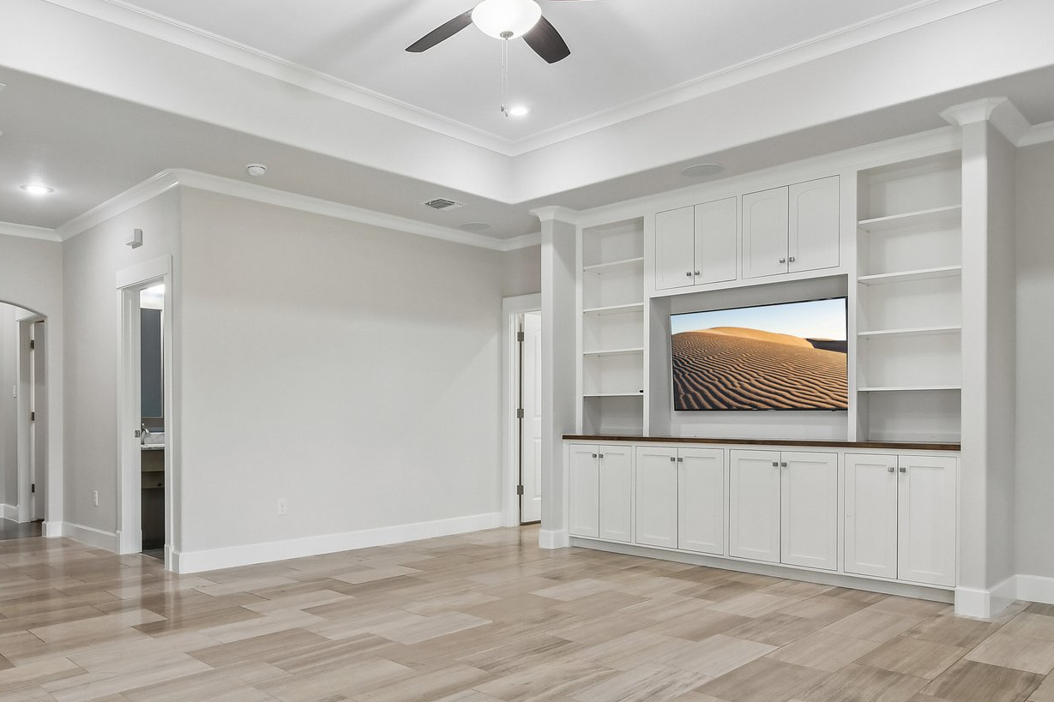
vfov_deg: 51.3
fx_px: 732
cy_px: 364
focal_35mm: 25
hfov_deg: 71.2
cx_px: 459
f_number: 8
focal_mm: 10
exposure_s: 1/25
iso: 400
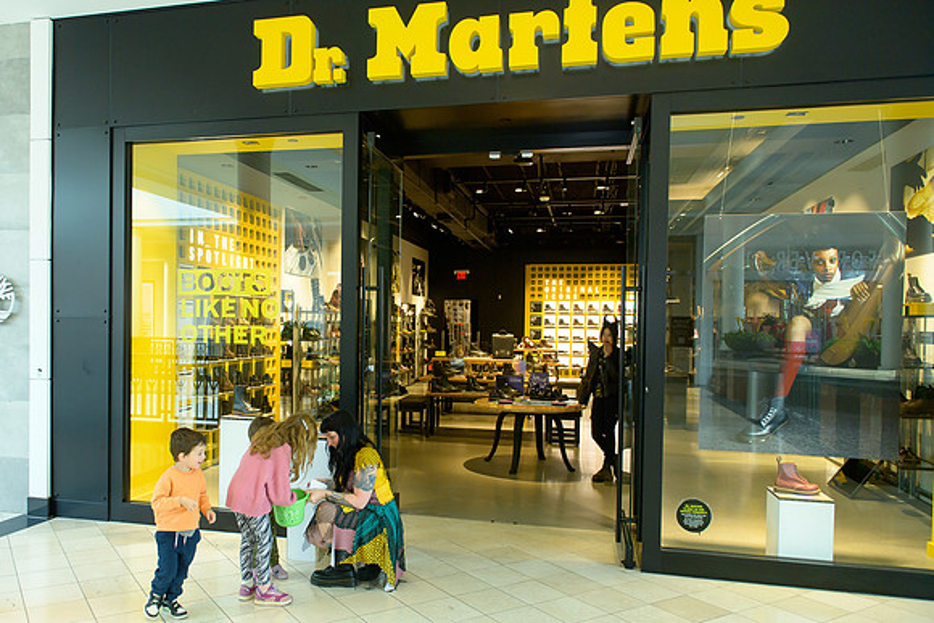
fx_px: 733
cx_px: 384
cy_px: 337
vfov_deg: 46.0
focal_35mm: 28
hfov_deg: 64.5
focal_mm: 24
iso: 400
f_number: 3.5
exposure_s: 1/200
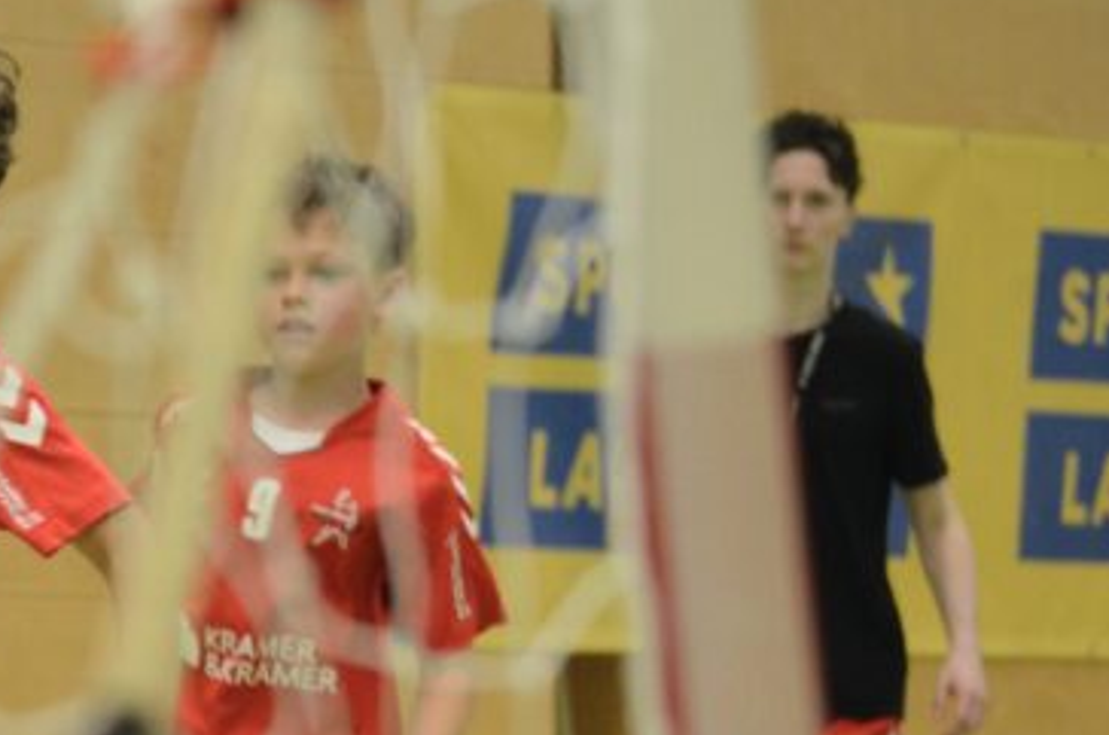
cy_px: 753
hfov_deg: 5.7
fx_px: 11017
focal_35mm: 358
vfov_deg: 3.8
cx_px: -186
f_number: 4.2
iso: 1600
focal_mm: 85
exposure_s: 1/500
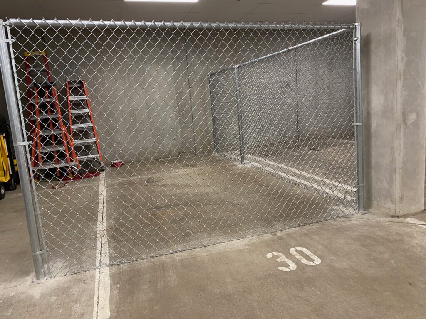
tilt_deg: -9.1
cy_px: 160
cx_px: 213
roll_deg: +3.9
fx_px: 320
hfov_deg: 67.3
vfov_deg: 53.1
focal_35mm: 26
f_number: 1.8
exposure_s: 1/60
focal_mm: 4.25
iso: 160
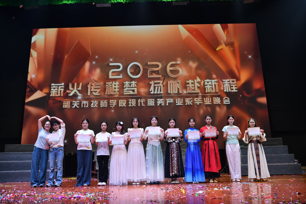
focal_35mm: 30
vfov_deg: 43.6
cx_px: 153
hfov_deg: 61.9
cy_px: 102
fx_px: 255
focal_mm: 30
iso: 100
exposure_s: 1/60
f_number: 4
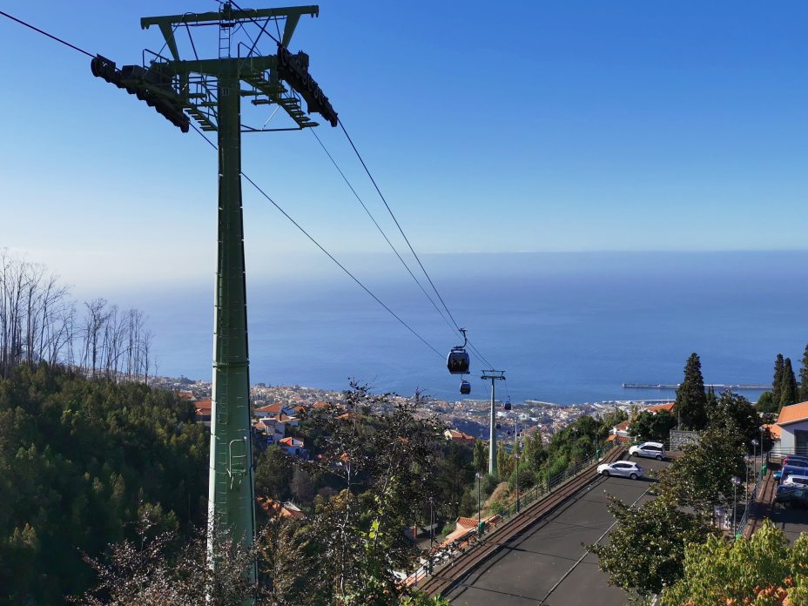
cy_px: 253
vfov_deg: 44.0
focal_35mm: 32
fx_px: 747
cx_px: 388
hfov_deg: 56.8
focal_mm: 5.6
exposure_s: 1/5076
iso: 50
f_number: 1.8
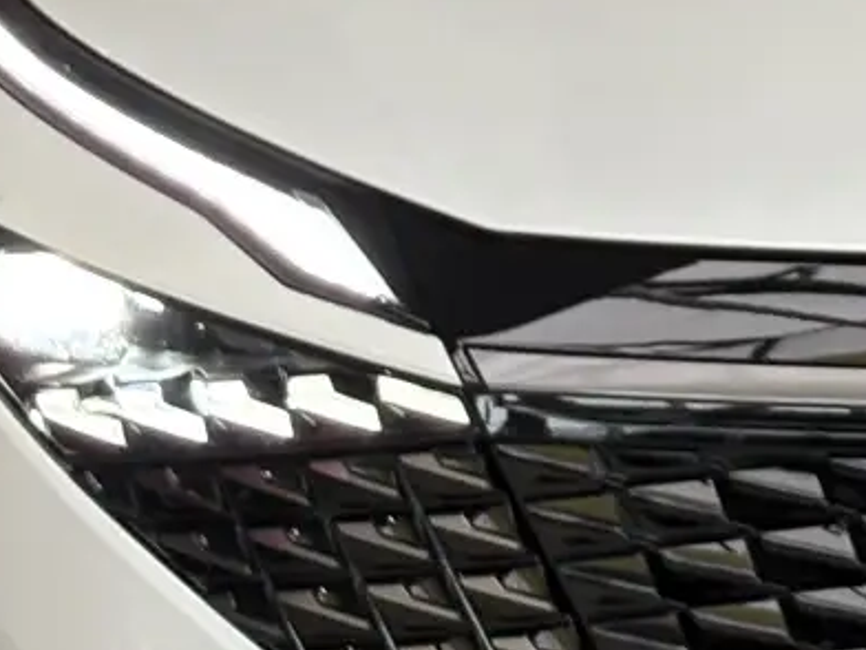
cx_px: 1312
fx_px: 6379
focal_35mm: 255
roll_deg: +2.0
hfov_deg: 7.6
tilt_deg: -7.9
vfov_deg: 5.8
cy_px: 188
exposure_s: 1/62
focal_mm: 5.96
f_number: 1.6
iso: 40
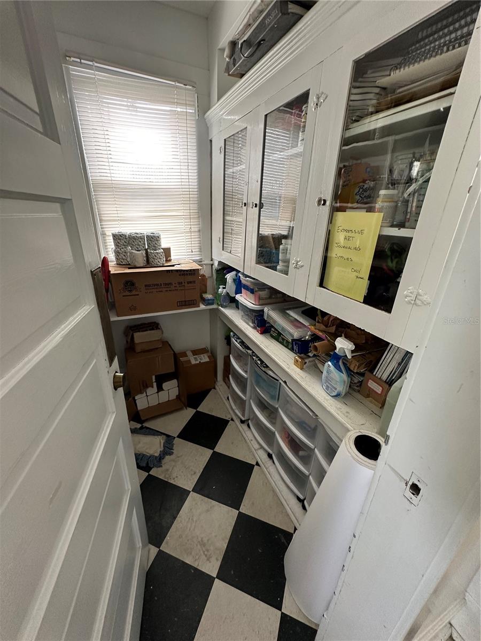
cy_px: 320
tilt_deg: -22.4
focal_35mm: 14
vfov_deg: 102.1
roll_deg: -2.8
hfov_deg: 85.7
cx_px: 240
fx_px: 259
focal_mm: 2.22
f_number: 2.2
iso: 160
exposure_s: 1/99
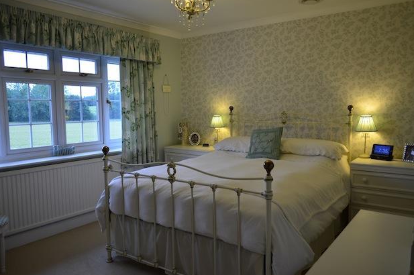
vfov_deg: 46.3
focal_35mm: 28
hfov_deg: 65.5
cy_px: 138
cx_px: 202
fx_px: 322
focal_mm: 18
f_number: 3.5
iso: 125
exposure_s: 1/20
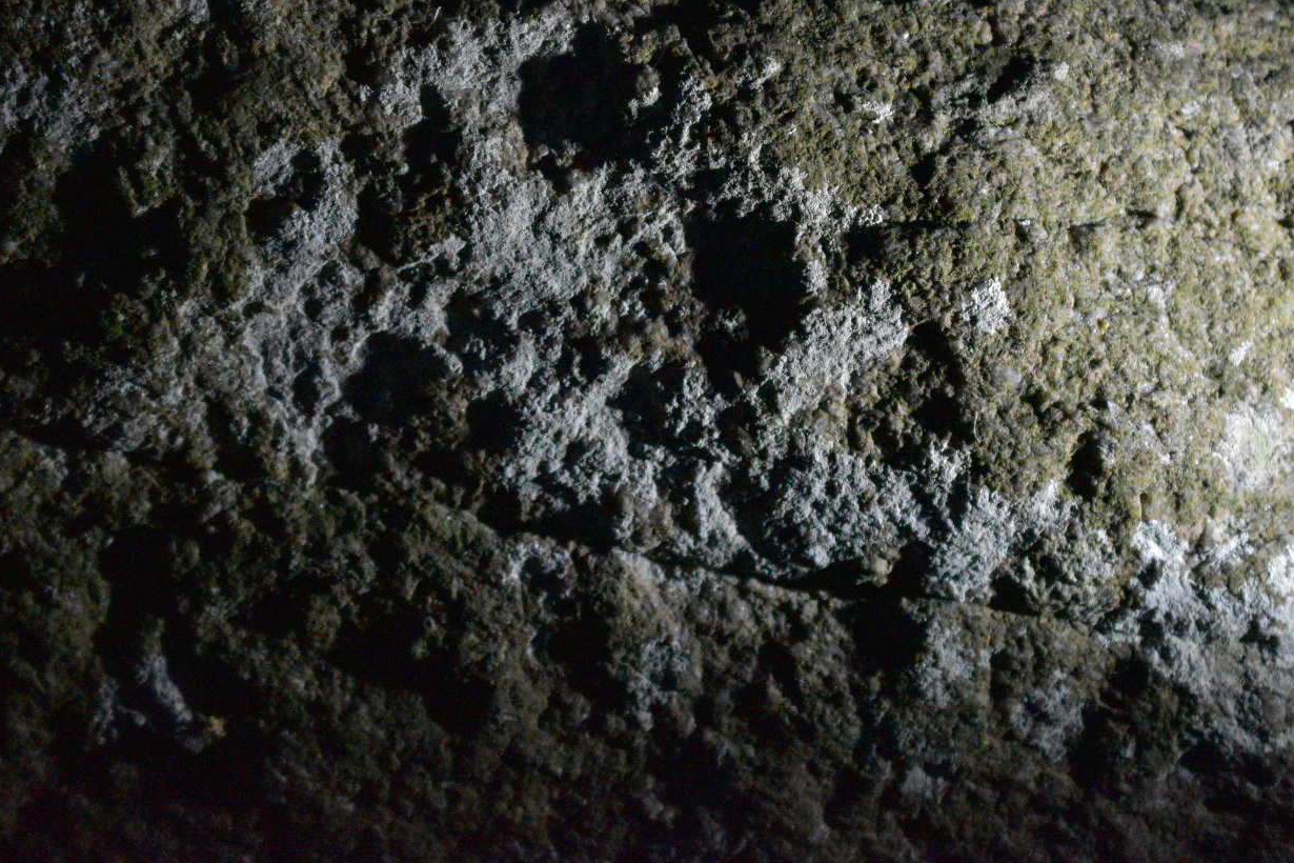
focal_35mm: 79
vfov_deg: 17.2
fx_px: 2839
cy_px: 314
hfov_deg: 25.7
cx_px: 727
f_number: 2.8
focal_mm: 40
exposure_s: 1/200
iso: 8000
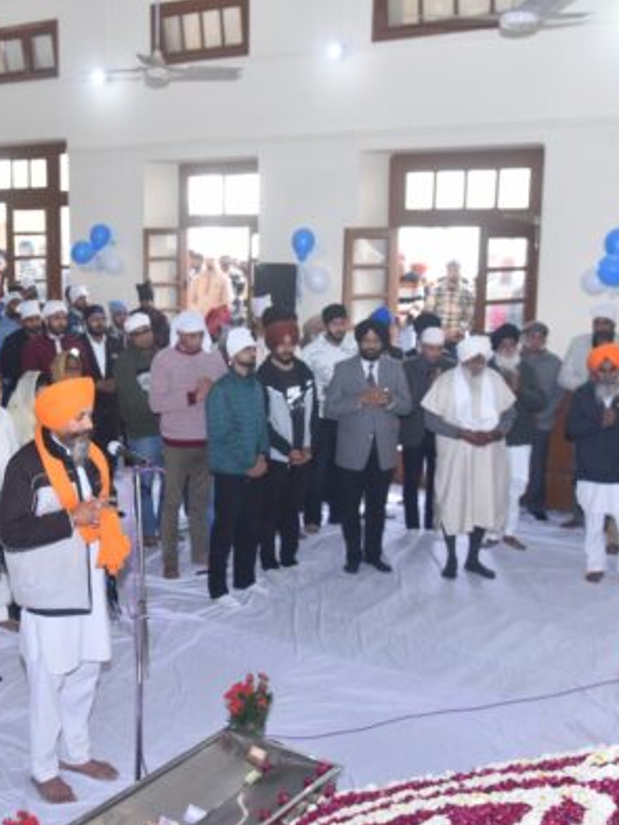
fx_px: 1120
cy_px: 418
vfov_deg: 40.4
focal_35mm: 47
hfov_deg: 30.4
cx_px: 162
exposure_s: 1/125
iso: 1250
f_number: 4.5
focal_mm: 32
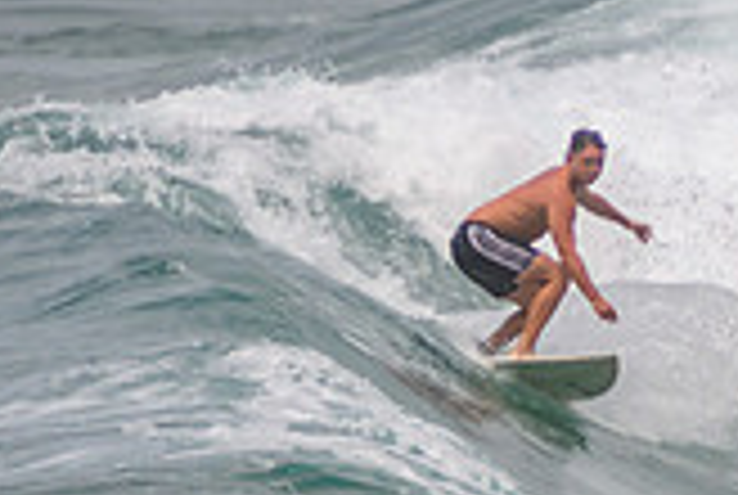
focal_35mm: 1940
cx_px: 471
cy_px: 285
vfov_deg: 0.7
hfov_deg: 1.1
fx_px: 39842
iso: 180
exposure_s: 1/2000
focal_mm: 400
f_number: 5.6
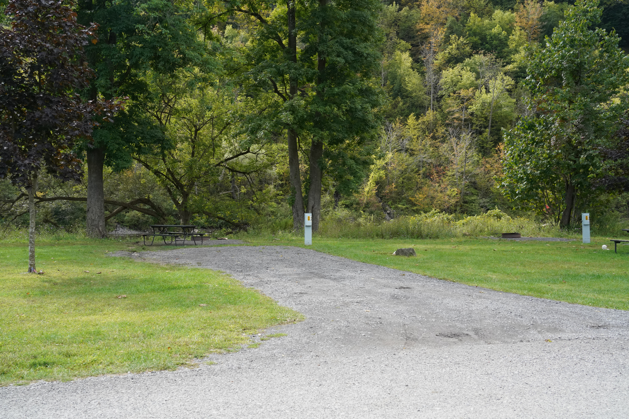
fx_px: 681
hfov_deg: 49.5
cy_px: 210
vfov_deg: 34.2
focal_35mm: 39
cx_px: 314
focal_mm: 39
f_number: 13
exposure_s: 1/500
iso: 1600
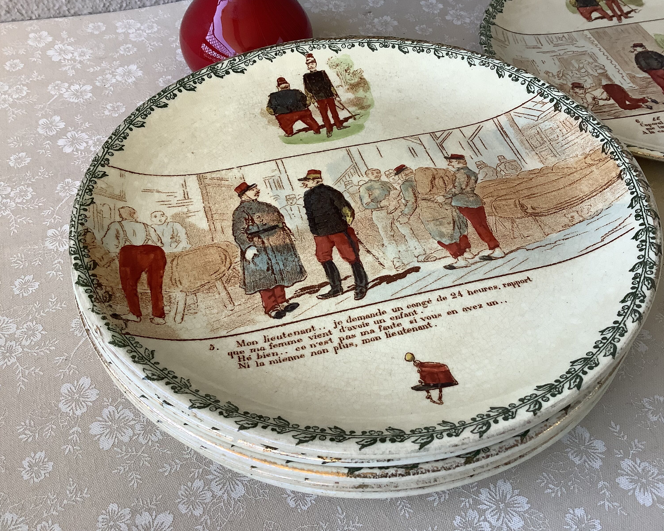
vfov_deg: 44.5
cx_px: 358
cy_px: 262
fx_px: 648
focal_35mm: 33
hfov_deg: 54.2
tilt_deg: -47.0
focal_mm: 3.3
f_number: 2.4
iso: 80
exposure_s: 1/100
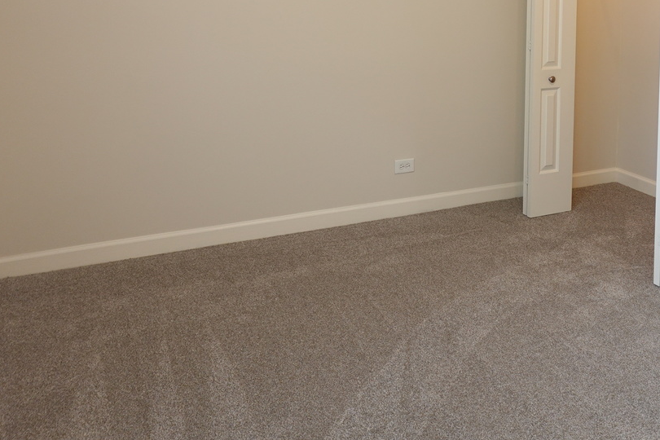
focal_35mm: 40
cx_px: 444
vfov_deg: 31.4
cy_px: 21
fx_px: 733
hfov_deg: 47.6
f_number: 2
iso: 250
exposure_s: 1/80
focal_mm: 7.6
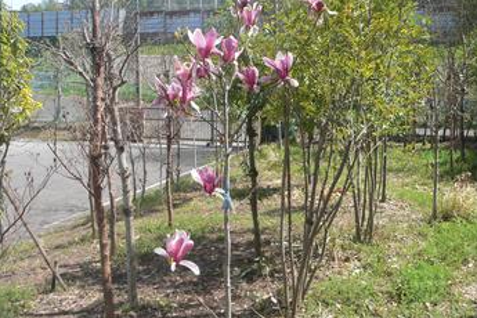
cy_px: 149
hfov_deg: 50.7
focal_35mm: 38
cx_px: 239
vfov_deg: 35.0
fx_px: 503
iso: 80
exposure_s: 1/250
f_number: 4
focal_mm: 6
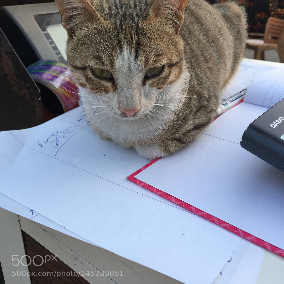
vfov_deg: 46.6
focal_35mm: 35
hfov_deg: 47.2
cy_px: 99
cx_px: 142
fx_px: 325
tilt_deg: -19.5
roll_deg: +2.2
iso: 50
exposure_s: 1/100
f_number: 2.2
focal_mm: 4.15
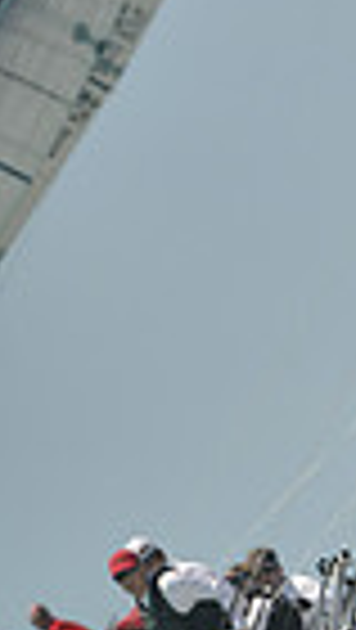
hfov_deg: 0.8
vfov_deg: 1.4
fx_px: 25514
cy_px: 484
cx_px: 1302
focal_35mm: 1524
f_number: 8
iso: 280
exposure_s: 1/1250
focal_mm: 350
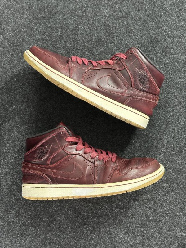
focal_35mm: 48
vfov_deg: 39.6
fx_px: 344
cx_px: 93
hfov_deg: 30.3
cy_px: 124
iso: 500
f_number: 1.78
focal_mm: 6.86
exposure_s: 1/33
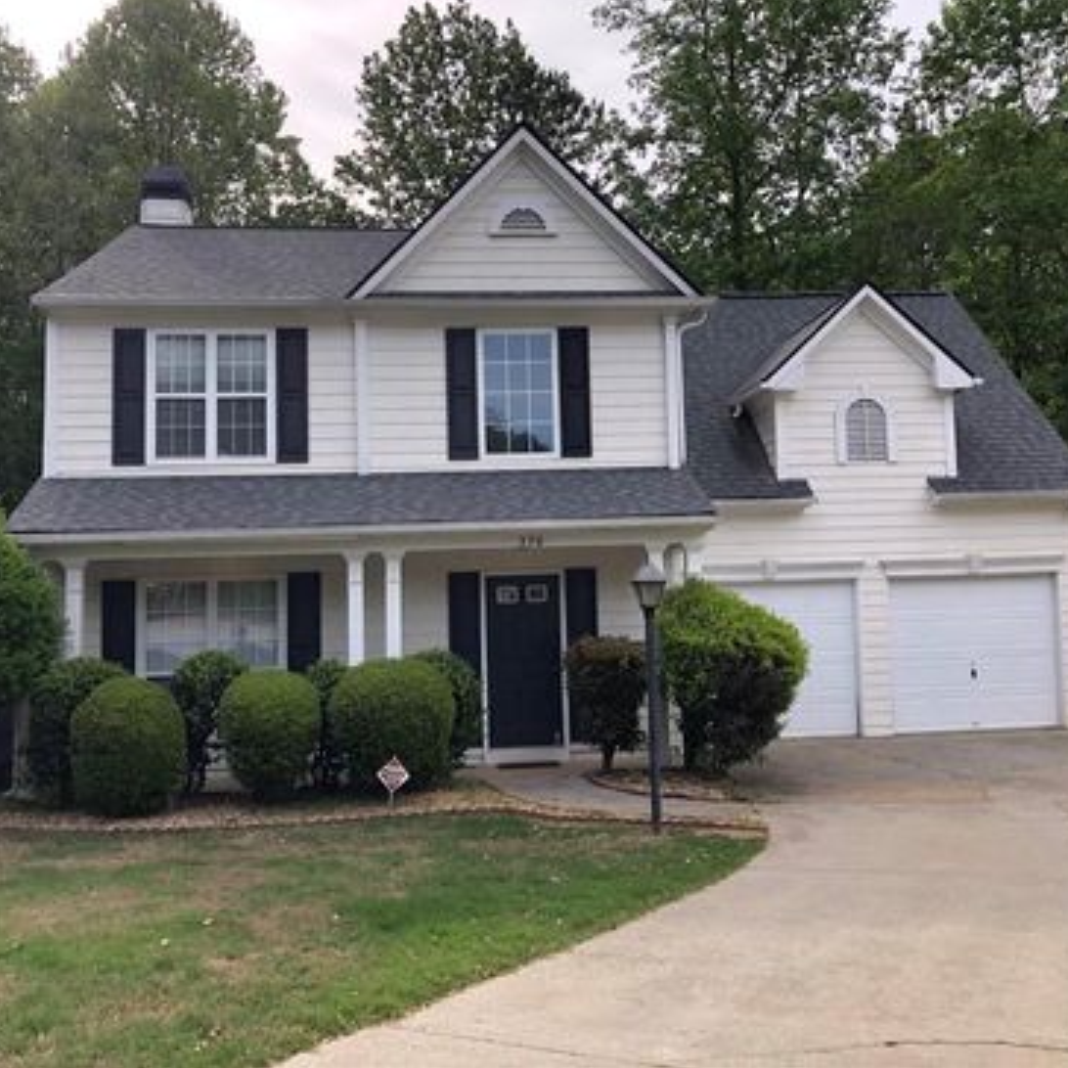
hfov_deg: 48.4
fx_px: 1187
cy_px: 521
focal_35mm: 34
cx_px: 481
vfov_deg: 48.4
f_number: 1.8
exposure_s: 1/615
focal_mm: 3.99
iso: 20
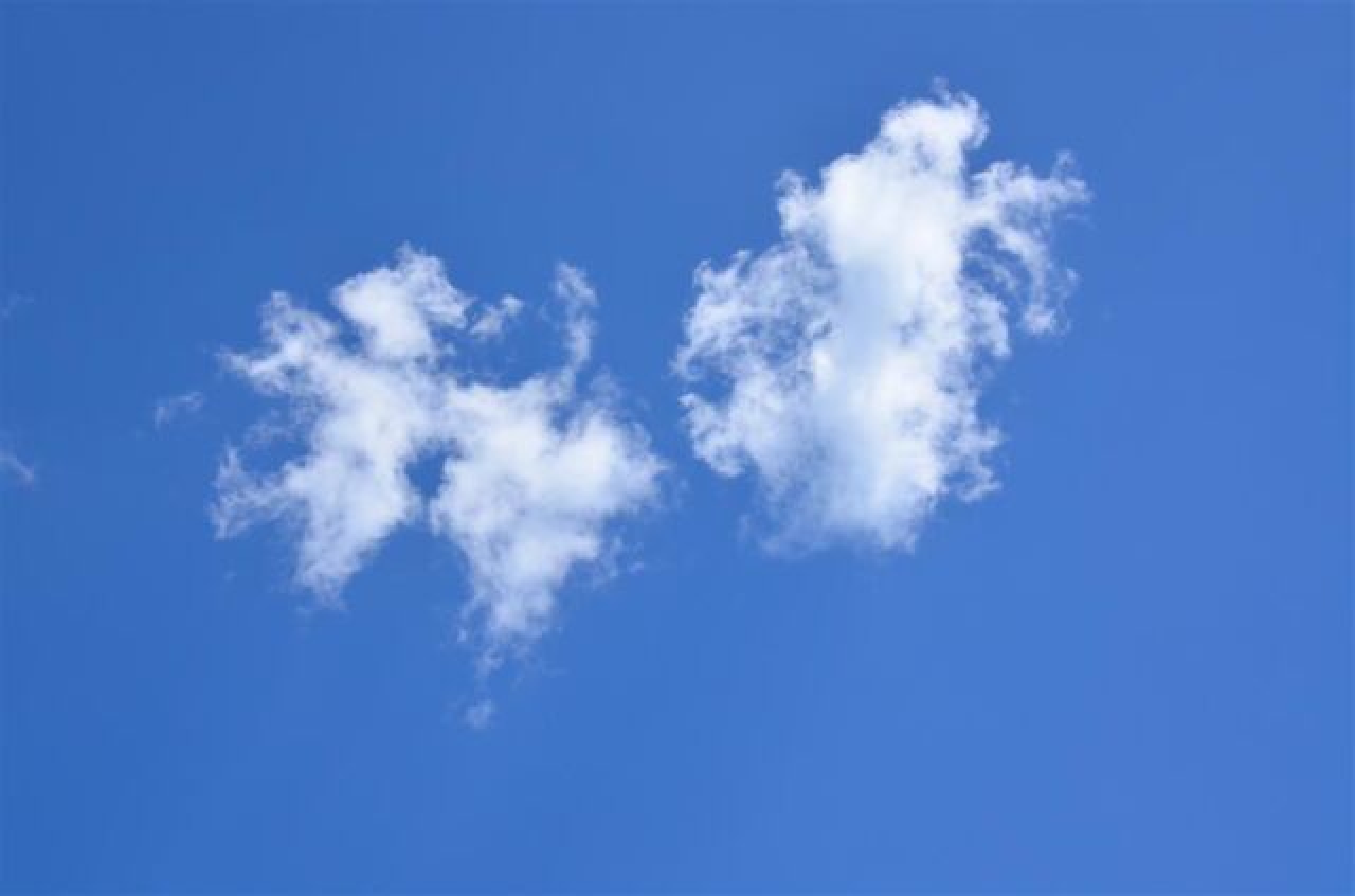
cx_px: 678
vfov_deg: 16.5
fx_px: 3097
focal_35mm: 82
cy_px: 448
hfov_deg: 24.7
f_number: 16
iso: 200
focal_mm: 55
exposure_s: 1/200
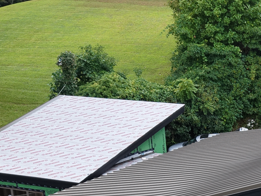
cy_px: 232
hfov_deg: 20.5
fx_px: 679
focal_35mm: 90
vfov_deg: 15.8
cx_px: 305
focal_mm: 8.67
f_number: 1.8
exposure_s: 1/800
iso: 190
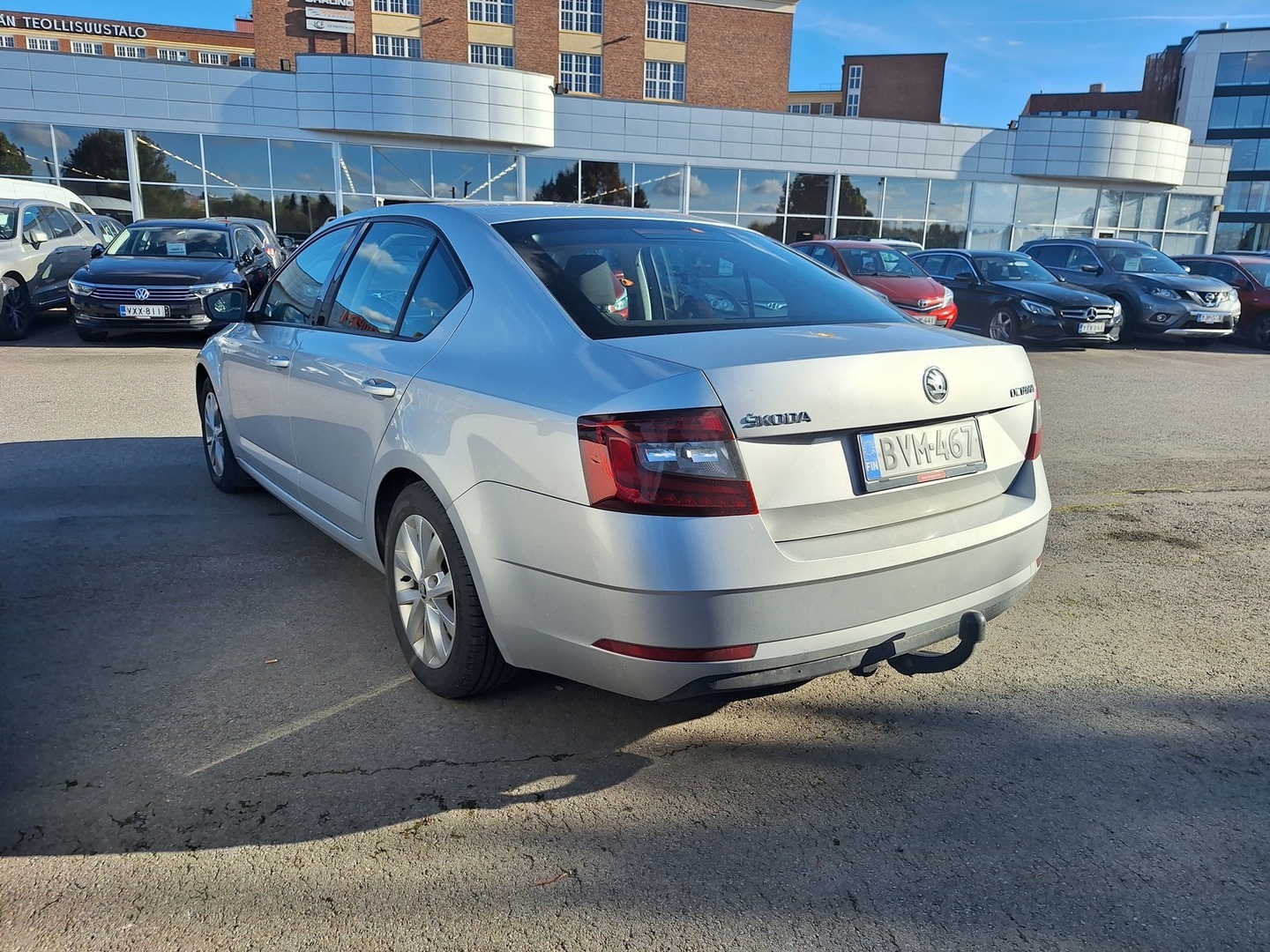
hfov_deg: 73.9
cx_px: 635
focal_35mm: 23
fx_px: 844
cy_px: 476
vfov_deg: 58.9
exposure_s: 1/2141
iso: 40
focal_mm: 5.54
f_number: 1.8
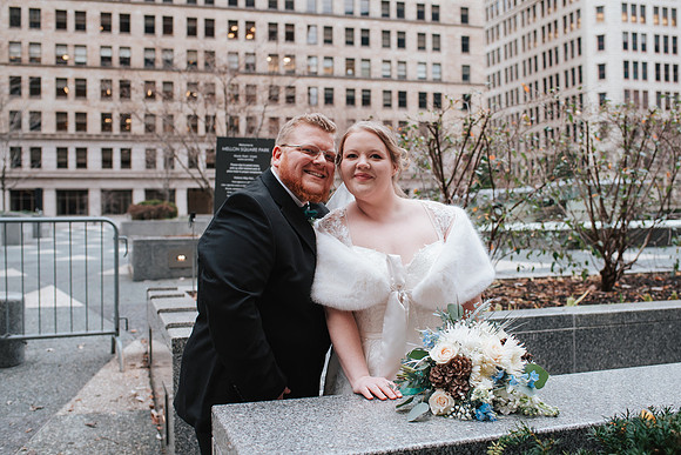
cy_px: 228
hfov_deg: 48.8
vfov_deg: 33.7
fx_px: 749
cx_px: 365
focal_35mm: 40
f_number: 3.2
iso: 640
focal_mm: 35
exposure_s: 1/320
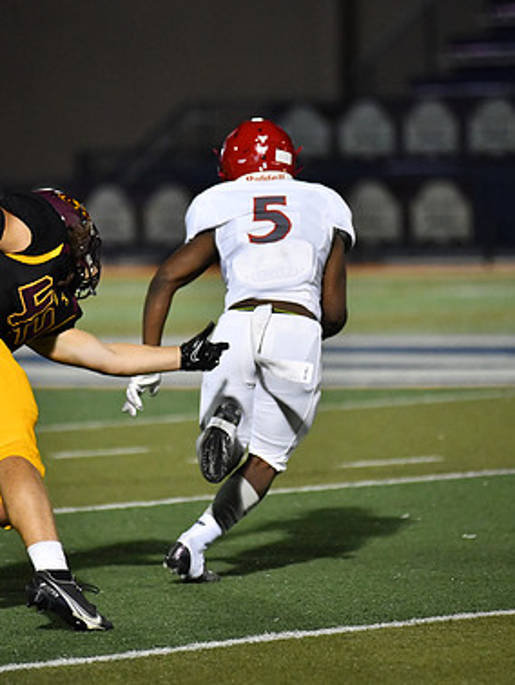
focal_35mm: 295
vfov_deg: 6.7
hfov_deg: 5.0
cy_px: 343
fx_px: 5845
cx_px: 221
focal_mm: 200
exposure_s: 1/3200
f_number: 2.8
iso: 6400
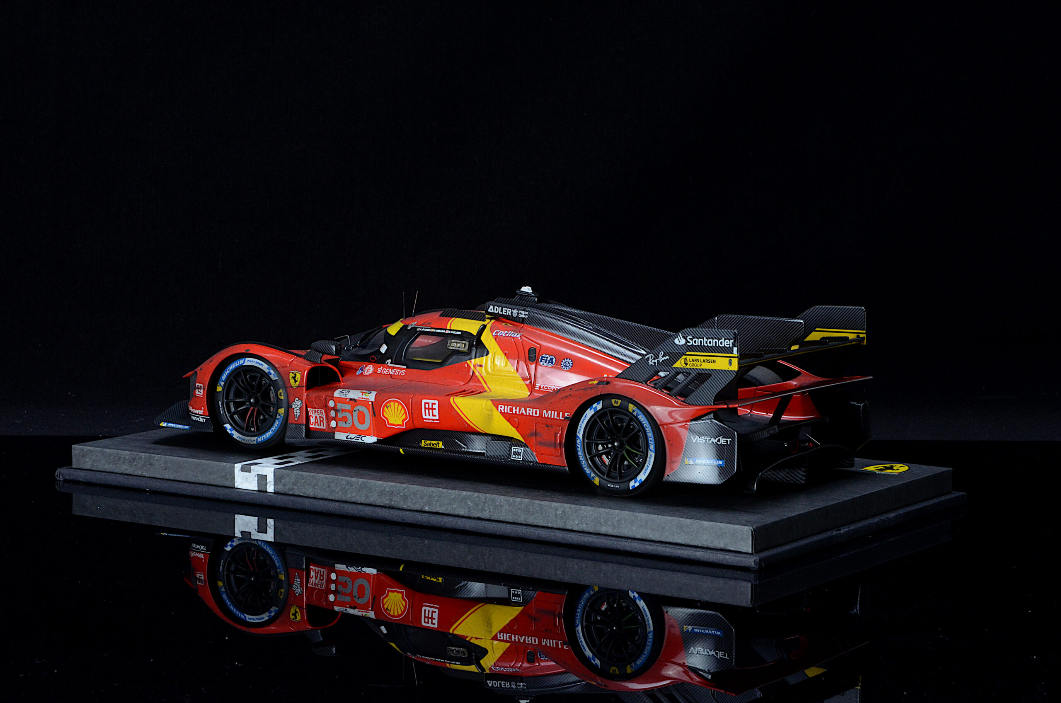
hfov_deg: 19.5
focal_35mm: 105
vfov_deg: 13.0
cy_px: 352
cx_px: 530
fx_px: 3088
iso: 1000
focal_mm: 70
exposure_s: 1/8
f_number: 18
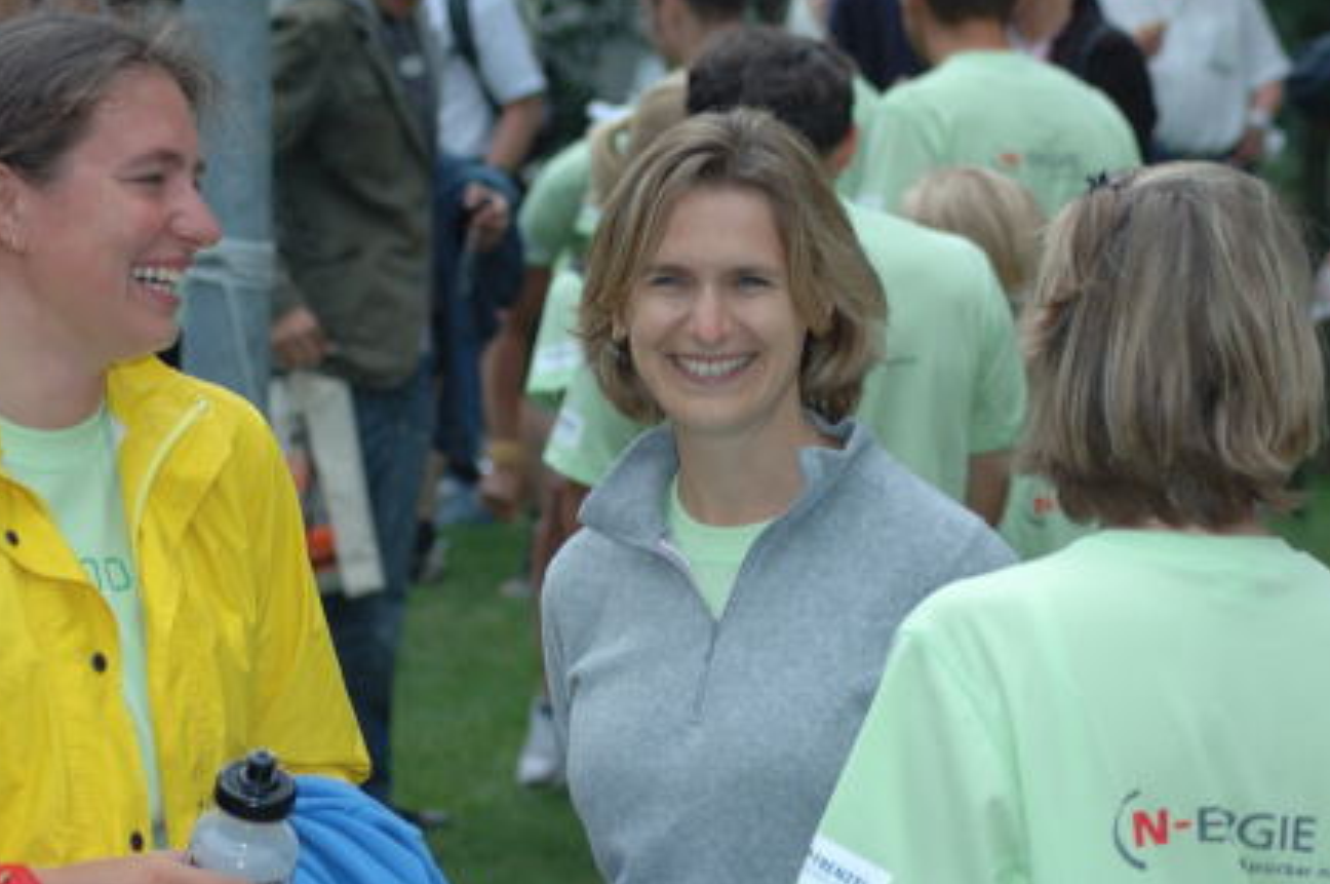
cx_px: 671
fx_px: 5056
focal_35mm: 137
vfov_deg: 10.0
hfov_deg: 15.0
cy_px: 313
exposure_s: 1/90
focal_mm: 70
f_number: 4.8
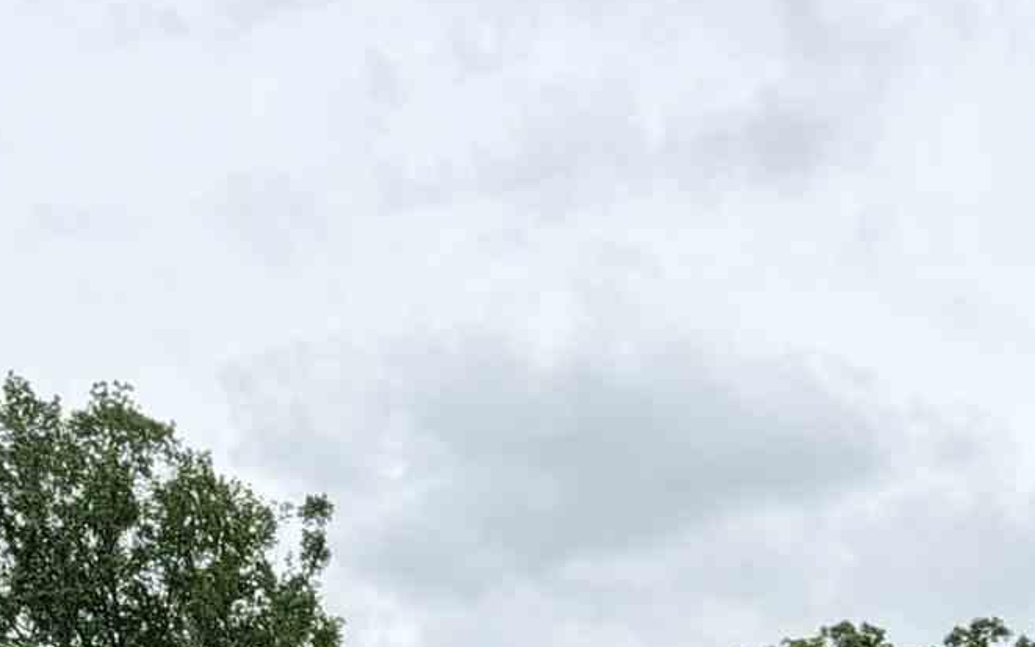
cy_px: 1169
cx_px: 227
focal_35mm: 69
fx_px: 1946
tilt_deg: +1.2
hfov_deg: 29.2
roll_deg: -1.2
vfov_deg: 16.0
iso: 20
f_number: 2.2
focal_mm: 2.22
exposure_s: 1/1211
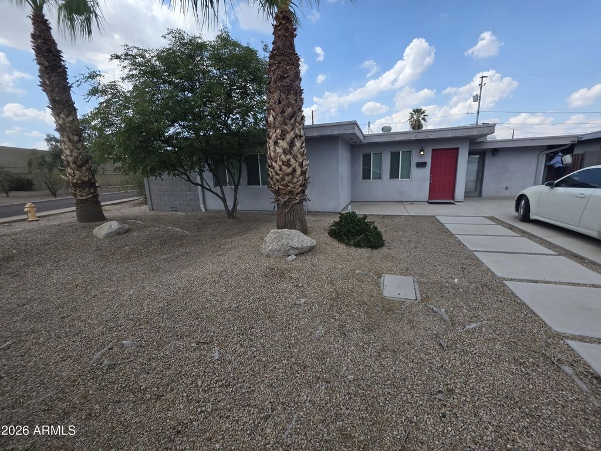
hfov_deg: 106.2
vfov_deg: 89.9
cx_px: 300
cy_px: 226
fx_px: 226
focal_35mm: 13
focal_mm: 2.2
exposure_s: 1/2000
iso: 50
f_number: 1.9
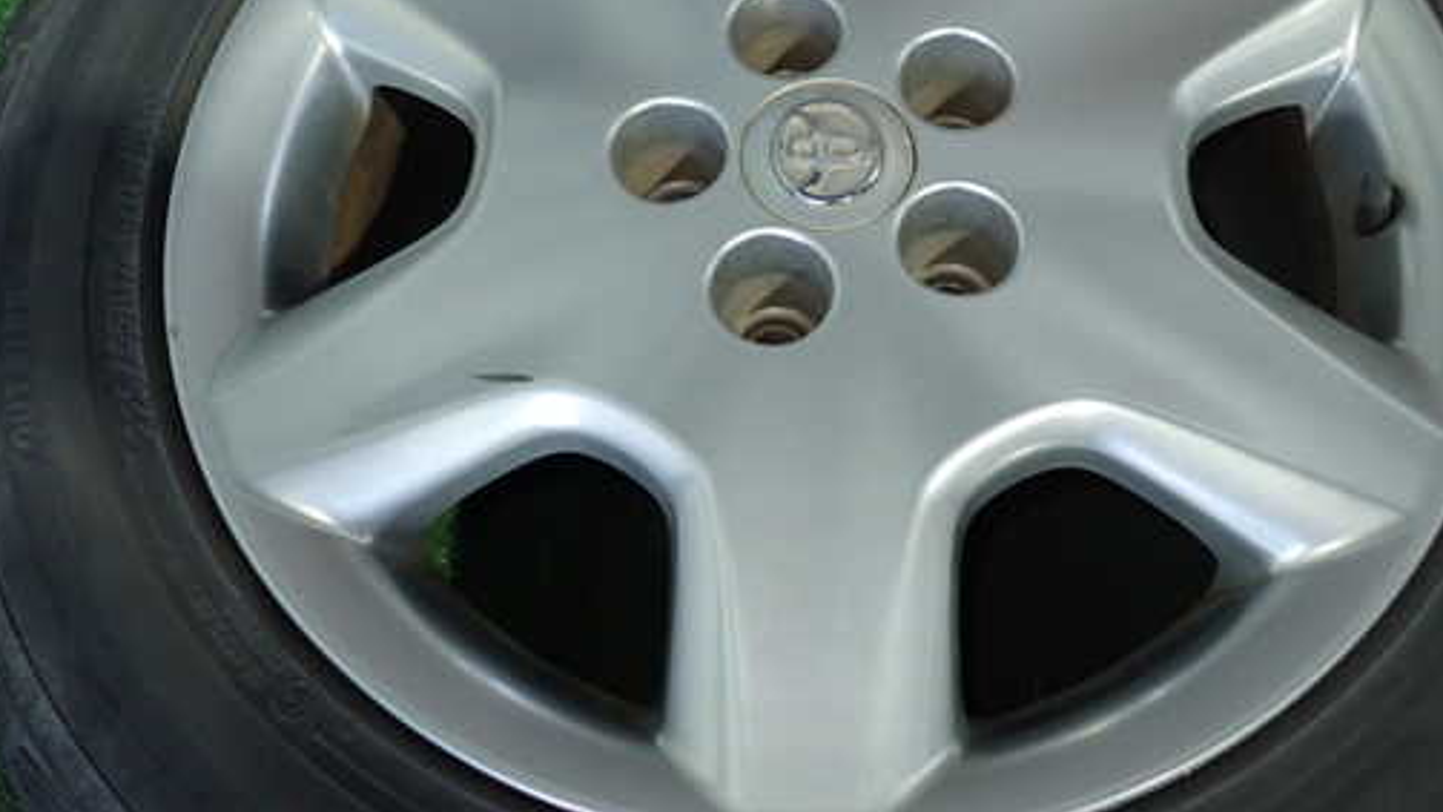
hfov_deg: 51.5
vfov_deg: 30.3
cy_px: 290
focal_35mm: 39
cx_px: 798
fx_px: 1492
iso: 320
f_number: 2.3
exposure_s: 1/30
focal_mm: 5.4
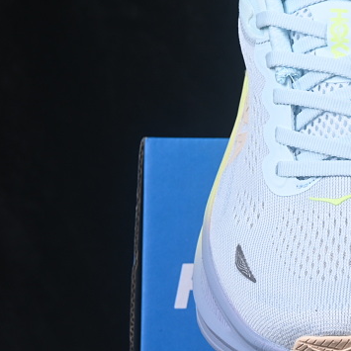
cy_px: 163
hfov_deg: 8.9
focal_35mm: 194
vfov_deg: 9.0
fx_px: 2226
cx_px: 480
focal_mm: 50
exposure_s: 1/80
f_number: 8
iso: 160
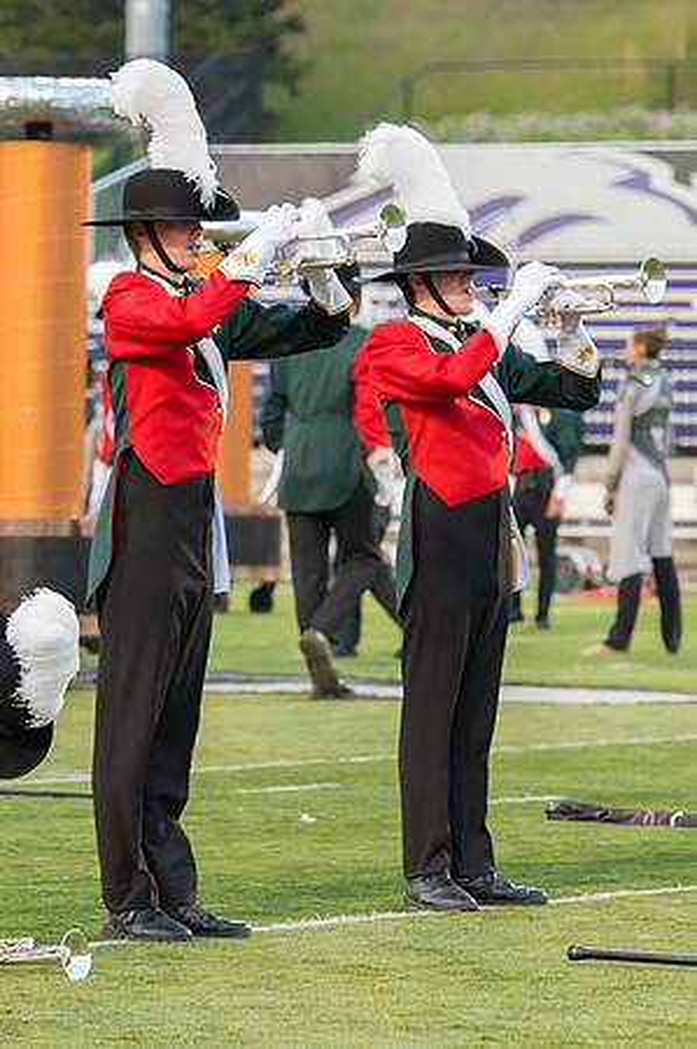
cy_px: 519
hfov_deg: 5.0
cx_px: 172
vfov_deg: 7.6
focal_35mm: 272
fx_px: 7920
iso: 3200
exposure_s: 1/640
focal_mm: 160
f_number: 5
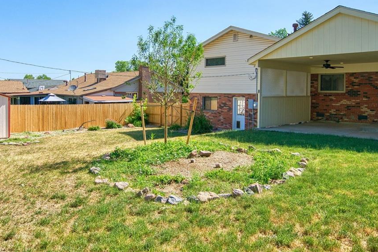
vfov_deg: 43.4
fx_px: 315
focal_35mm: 30
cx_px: 183
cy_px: 100
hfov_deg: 61.9
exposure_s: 1/3200
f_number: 4
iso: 500
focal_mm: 16
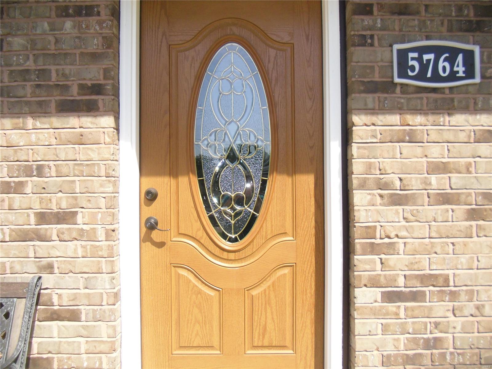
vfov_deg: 51.4
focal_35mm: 27
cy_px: 184
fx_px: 384
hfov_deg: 65.3
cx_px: 246
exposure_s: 1/125
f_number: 8
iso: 200
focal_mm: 4.9
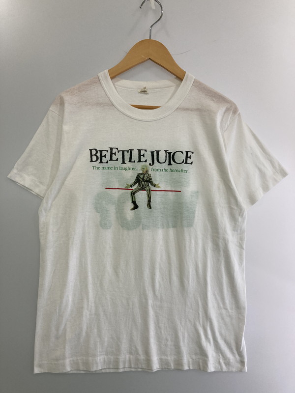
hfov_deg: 49.7
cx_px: 148
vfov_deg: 63.4
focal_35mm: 28
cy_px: 196
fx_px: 318
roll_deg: -2.0
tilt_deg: -19.7
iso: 80
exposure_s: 1/100
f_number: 1.8
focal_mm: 3.99
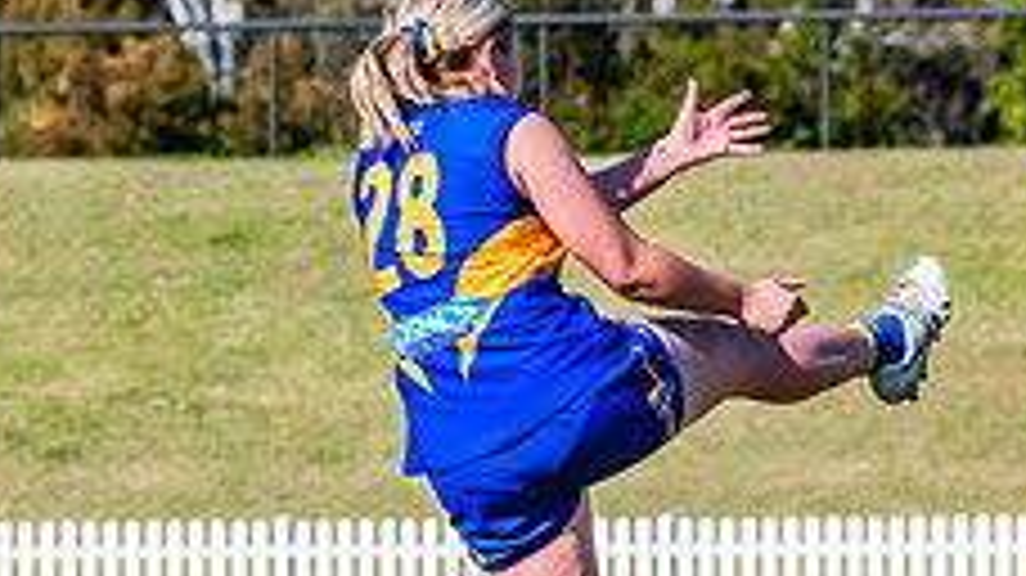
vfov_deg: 1.6
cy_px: 295
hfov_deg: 2.9
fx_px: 20150
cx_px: 759
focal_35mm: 741
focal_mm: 220
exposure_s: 1/1250
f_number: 11
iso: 640
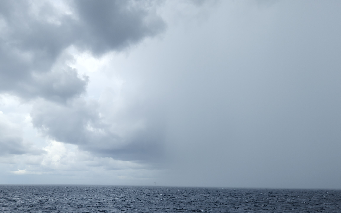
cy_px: 162
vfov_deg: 39.4
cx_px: 158
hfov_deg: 61.2
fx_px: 288
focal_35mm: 31
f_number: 1.8
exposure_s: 1/1441
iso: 20
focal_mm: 5.4
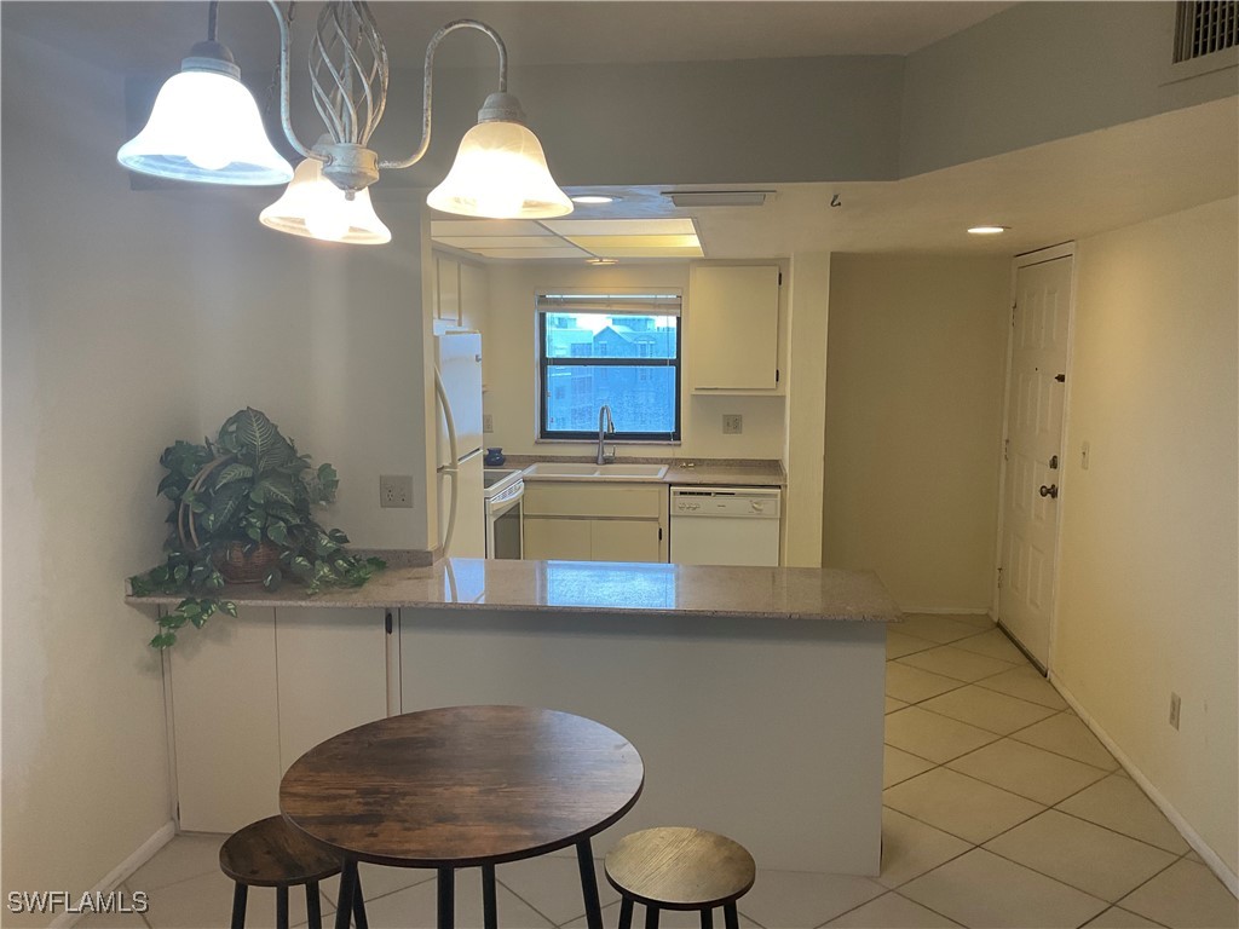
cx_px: 620
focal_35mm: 29
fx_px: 1038
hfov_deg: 61.7
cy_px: 464
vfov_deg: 48.2
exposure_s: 1/60
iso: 50
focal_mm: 3
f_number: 1.8
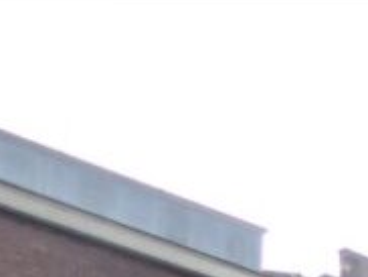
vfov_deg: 8.8
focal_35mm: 146
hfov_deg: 11.4
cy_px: 764
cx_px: 857
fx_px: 1554
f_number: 2.8
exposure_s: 1/80
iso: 160
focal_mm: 4.5
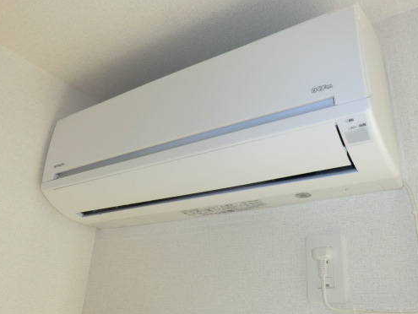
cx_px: 218
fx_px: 375
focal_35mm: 31
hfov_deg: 58.3
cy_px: 153
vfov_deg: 45.5
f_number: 3.2
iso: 100
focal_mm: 4.3
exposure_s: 1/60
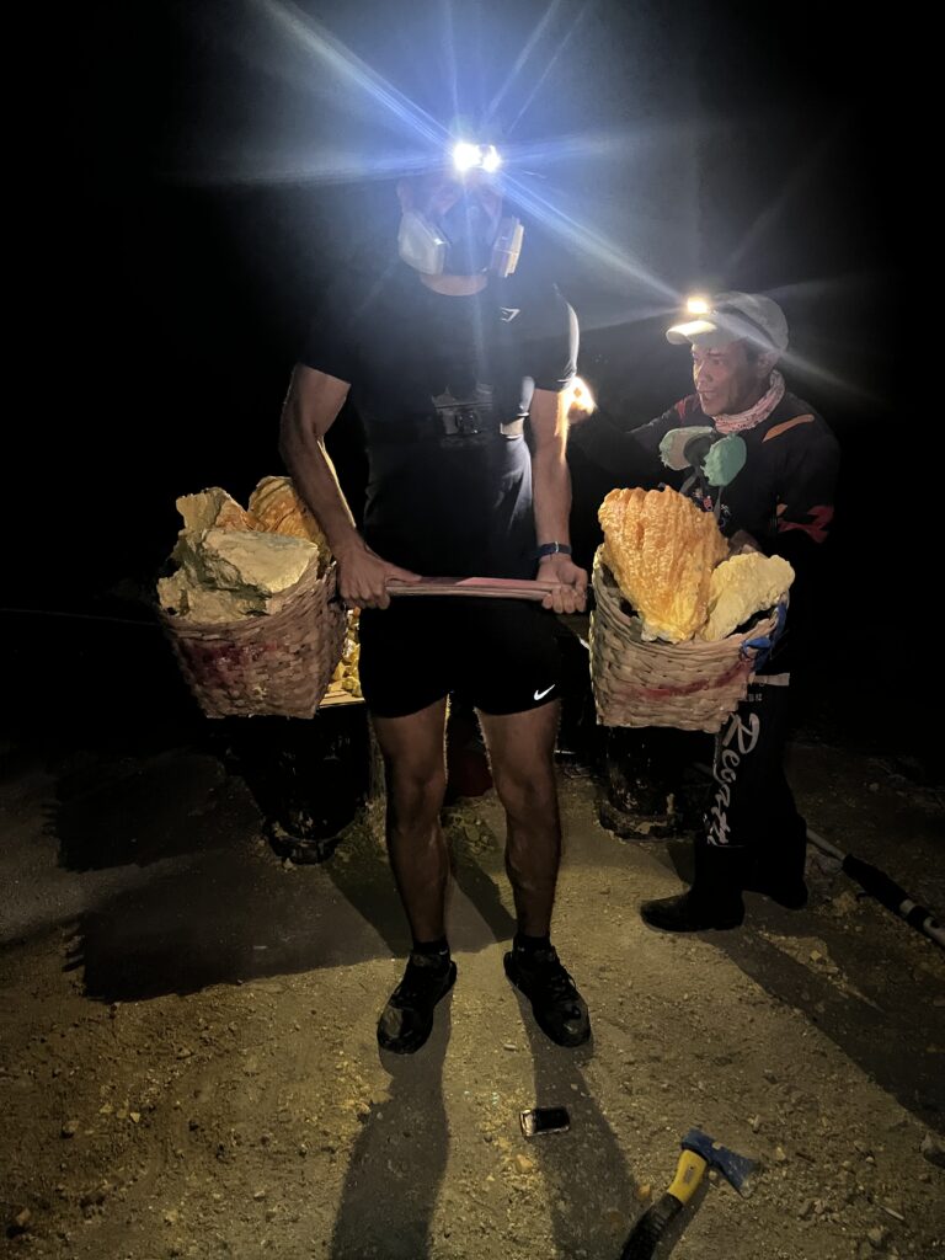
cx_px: 472
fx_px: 946
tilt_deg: -15.7
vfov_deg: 67.3
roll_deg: +3.2
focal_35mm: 26
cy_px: 630
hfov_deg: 53.1
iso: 1000
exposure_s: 1/30
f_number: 1.6
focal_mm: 5.1
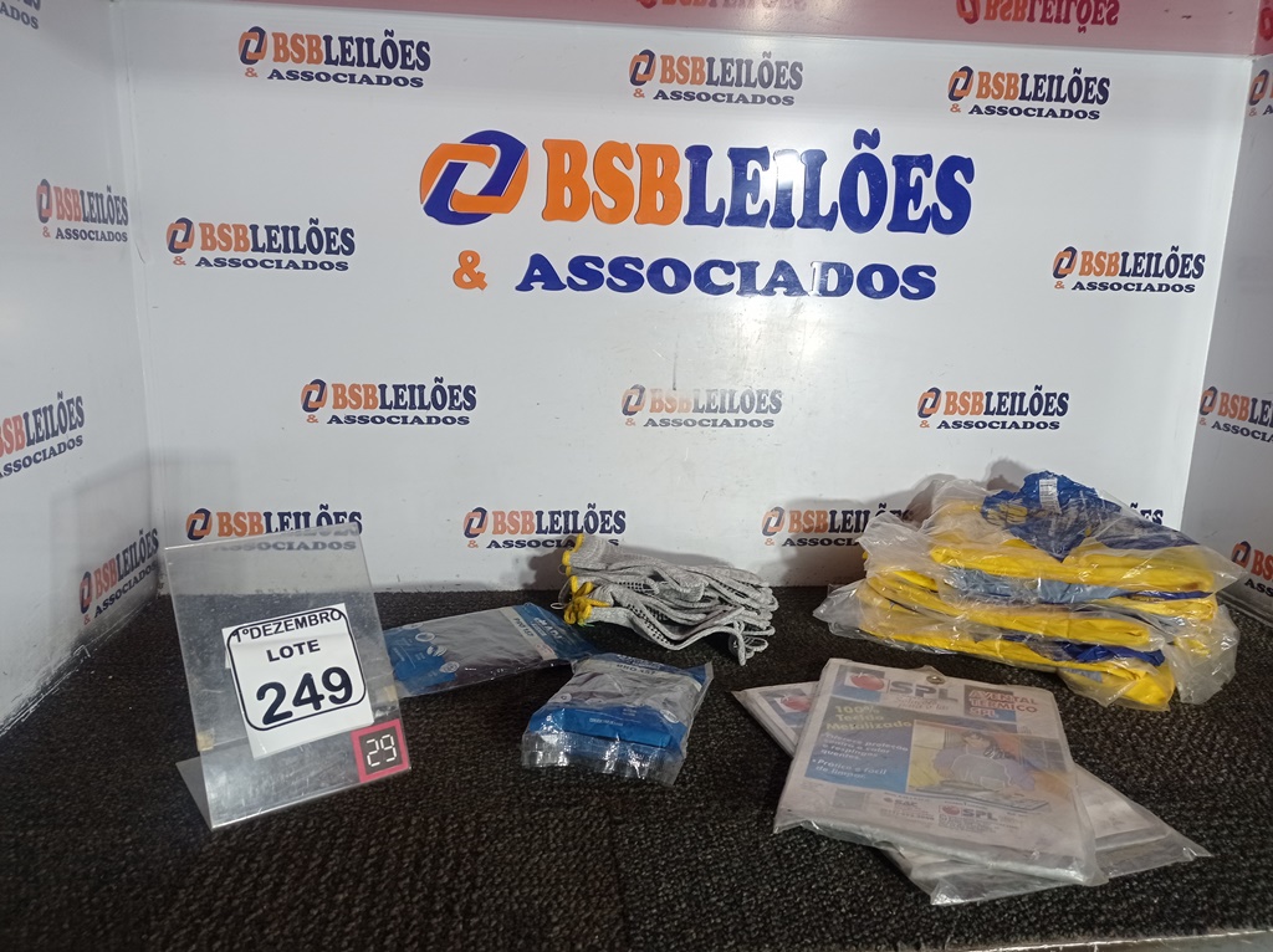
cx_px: 636
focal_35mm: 28
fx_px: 1029
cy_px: 476
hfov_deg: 63.5
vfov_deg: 49.7
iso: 102
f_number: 1.79
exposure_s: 1/163
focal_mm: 4.7
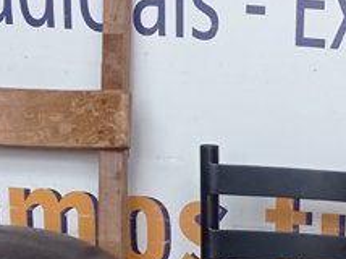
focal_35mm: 134
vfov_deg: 10.2
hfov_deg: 14.3
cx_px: 398
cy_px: 523
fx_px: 1338
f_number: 1.79
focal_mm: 4.7
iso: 100
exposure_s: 1/123
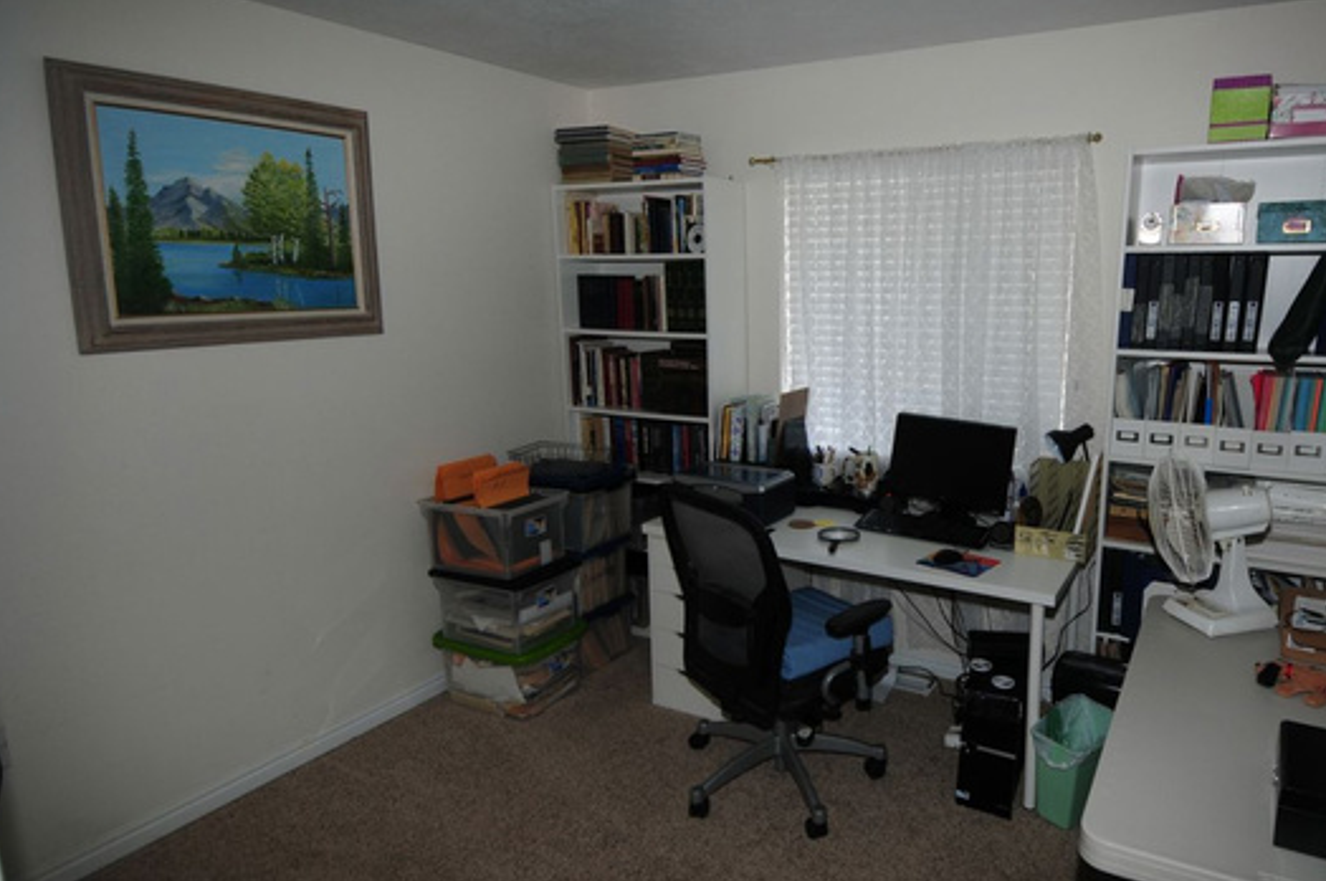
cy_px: 447
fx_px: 809
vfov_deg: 57.1
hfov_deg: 78.0
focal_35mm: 22
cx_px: 772
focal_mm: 12
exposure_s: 1/60
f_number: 5
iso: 200
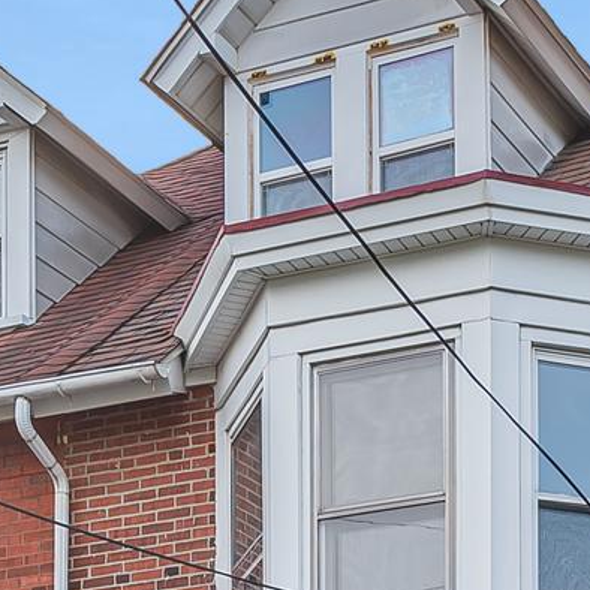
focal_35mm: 106
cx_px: 517
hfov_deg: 16.2
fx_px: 2044
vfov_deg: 15.7
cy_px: 746
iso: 100
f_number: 5.6
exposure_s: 1/250
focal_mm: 24
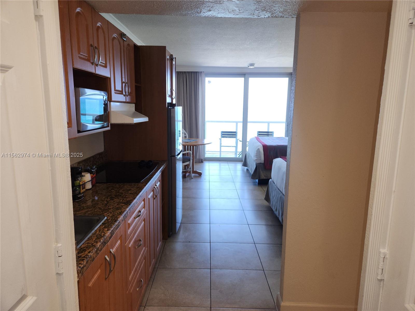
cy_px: 156
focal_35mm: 23
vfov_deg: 58.9
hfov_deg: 73.9
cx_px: 208
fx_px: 276
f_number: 1.8
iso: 32
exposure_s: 1/60
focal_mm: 5.4
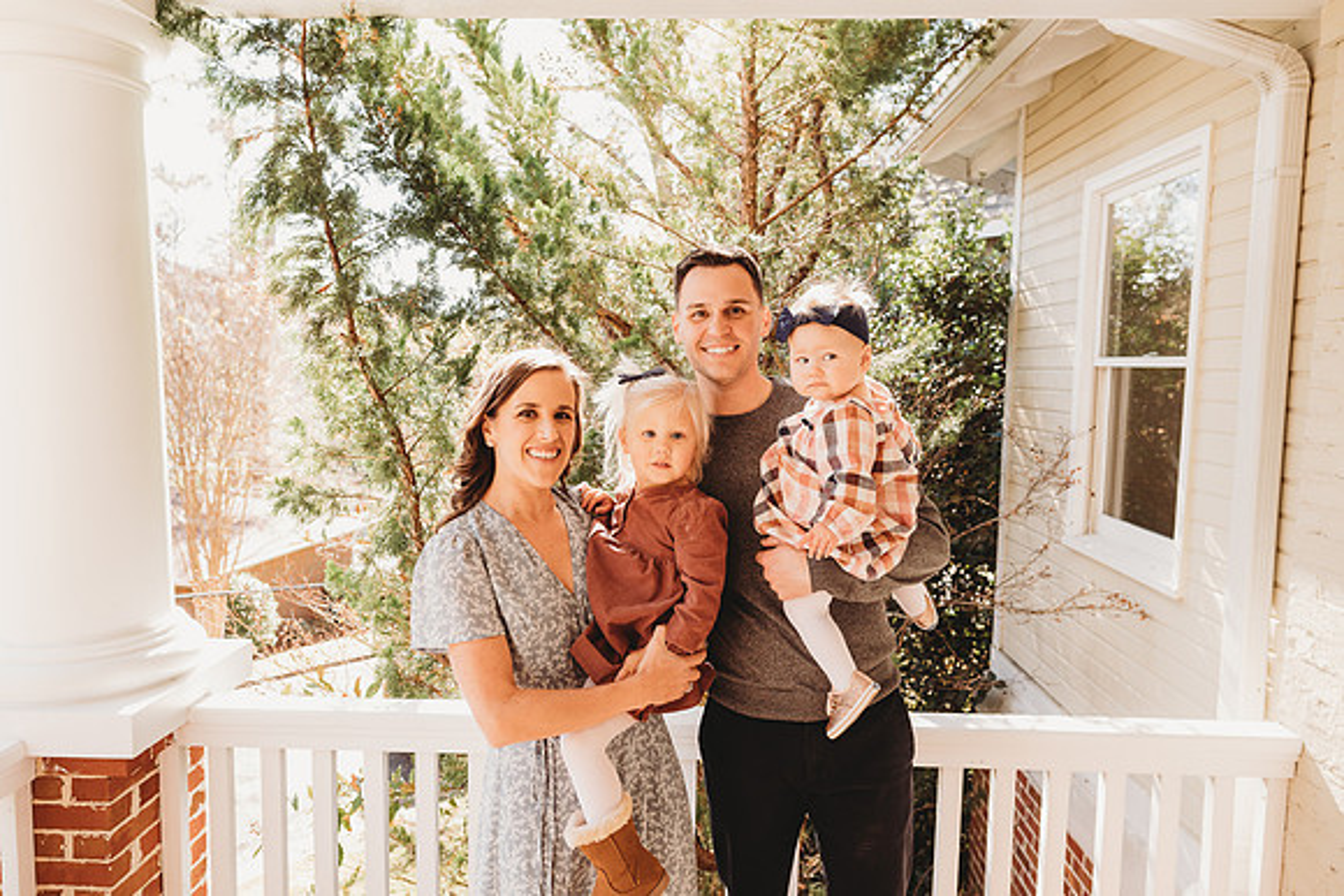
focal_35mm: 24
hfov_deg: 73.7
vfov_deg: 53.2
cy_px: 448
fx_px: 896
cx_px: 672
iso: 400
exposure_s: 1/200
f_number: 4.5
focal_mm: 24
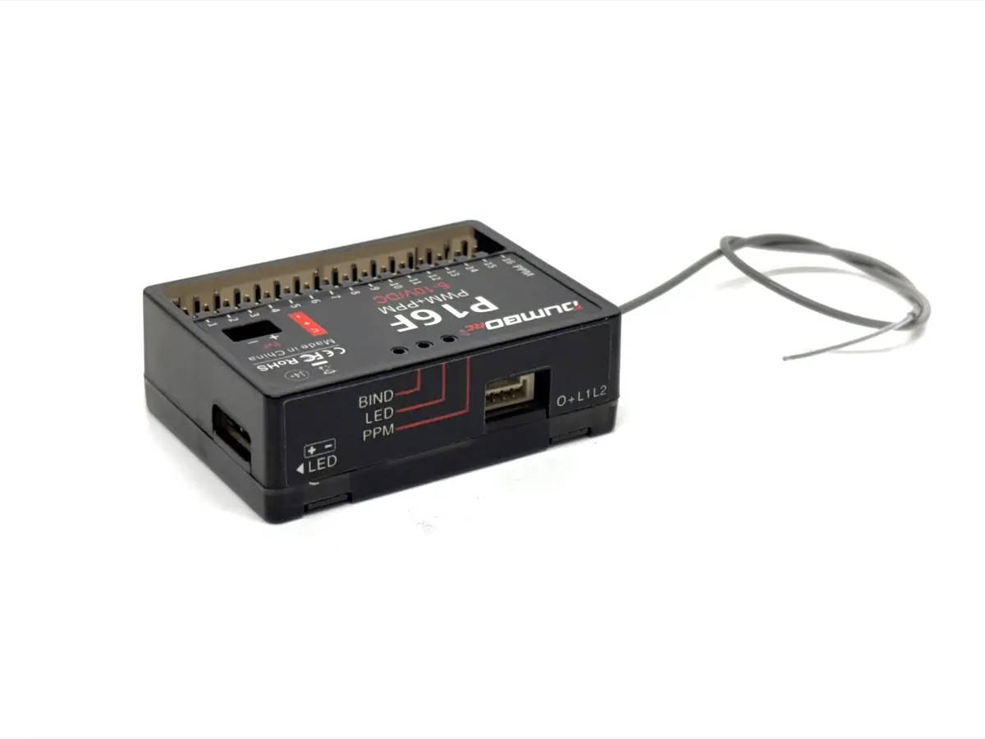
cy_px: 370
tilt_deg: -28.8
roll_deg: -1.9
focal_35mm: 52
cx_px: 492
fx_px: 1480
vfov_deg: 28.0
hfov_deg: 36.8
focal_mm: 5.96
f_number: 1.6
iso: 50
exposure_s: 1/100
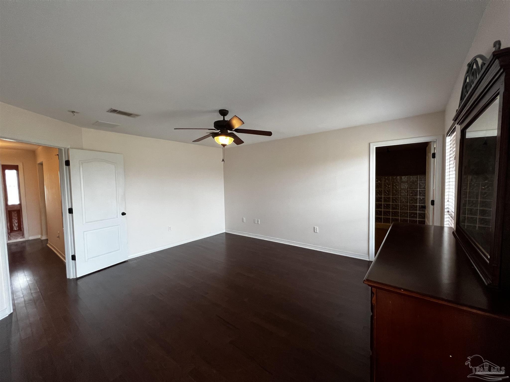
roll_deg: +1.4
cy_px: 191
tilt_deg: -2.2
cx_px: 255
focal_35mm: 13
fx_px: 192
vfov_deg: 89.9
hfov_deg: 106.2
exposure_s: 1/120
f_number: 1.8
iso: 250
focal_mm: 1.57
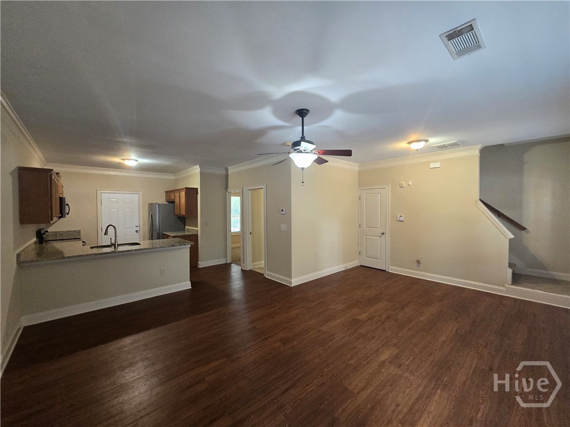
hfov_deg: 106.2
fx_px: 214
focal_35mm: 13
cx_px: 285
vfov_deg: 89.9
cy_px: 214
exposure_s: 1/60
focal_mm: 2.2
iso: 500
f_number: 2.2
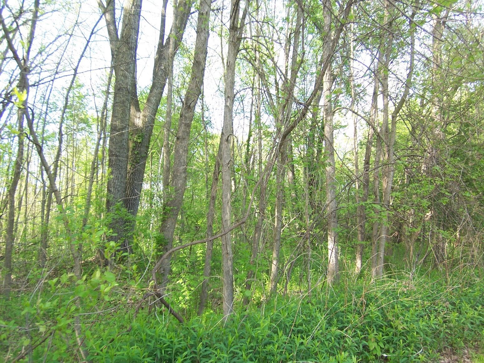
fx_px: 322
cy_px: 182
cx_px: 242
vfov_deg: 58.9
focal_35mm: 23
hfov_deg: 73.9
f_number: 2.8
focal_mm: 3.8
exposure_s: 1/80
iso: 64
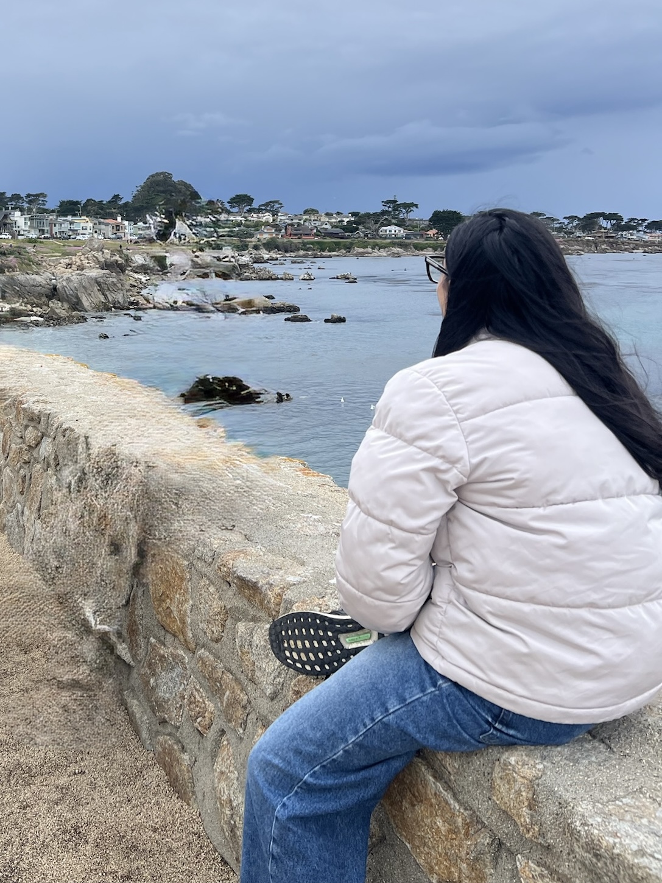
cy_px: 442
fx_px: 663
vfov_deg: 67.3
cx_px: 331
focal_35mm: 26
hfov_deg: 53.0
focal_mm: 5.7
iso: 50
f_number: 1.5
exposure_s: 1/2208
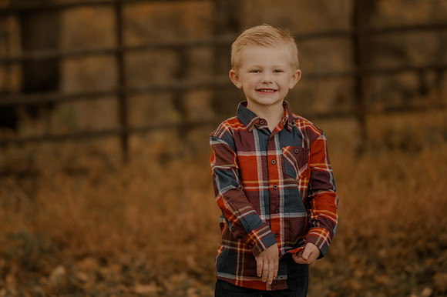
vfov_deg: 10.8
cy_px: 148
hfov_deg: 16.1
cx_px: 224
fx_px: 1576
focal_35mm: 127
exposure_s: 1/400
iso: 200
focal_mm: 85
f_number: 1.4
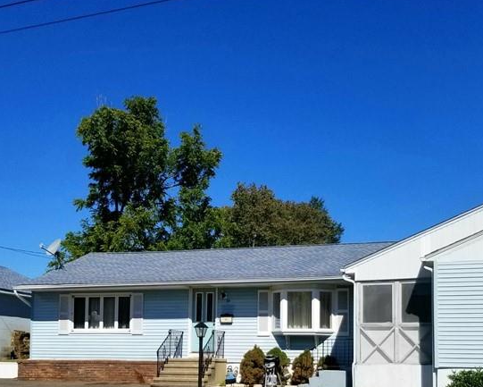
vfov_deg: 30.7
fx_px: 686
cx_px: 254
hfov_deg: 38.8
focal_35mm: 48
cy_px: 308
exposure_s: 1/4816
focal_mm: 4.25
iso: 50
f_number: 1.7
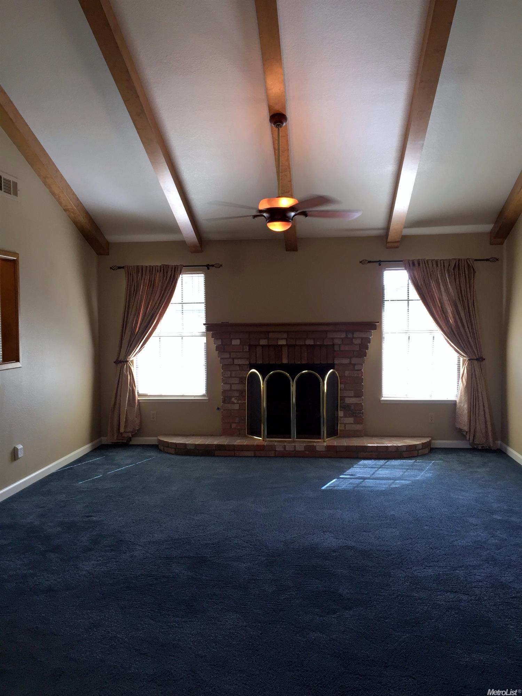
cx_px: 261
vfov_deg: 61.7
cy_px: 348
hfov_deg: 48.2
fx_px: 583
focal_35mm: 29
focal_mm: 4.15
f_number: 2.2
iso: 50
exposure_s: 1/30
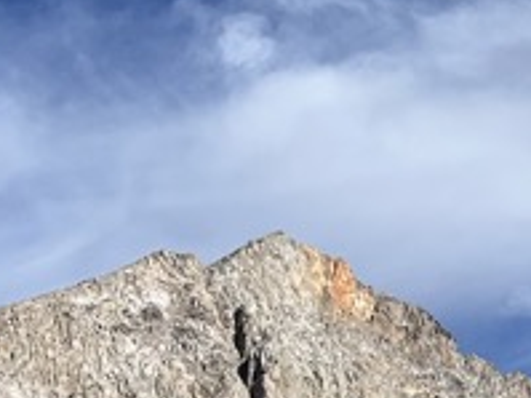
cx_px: 819
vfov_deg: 10.4
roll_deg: -1.0
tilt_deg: +2.5
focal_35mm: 134
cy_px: 735
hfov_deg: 13.8
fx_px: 2054
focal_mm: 5.1
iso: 50
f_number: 1.6
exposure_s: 1/5319
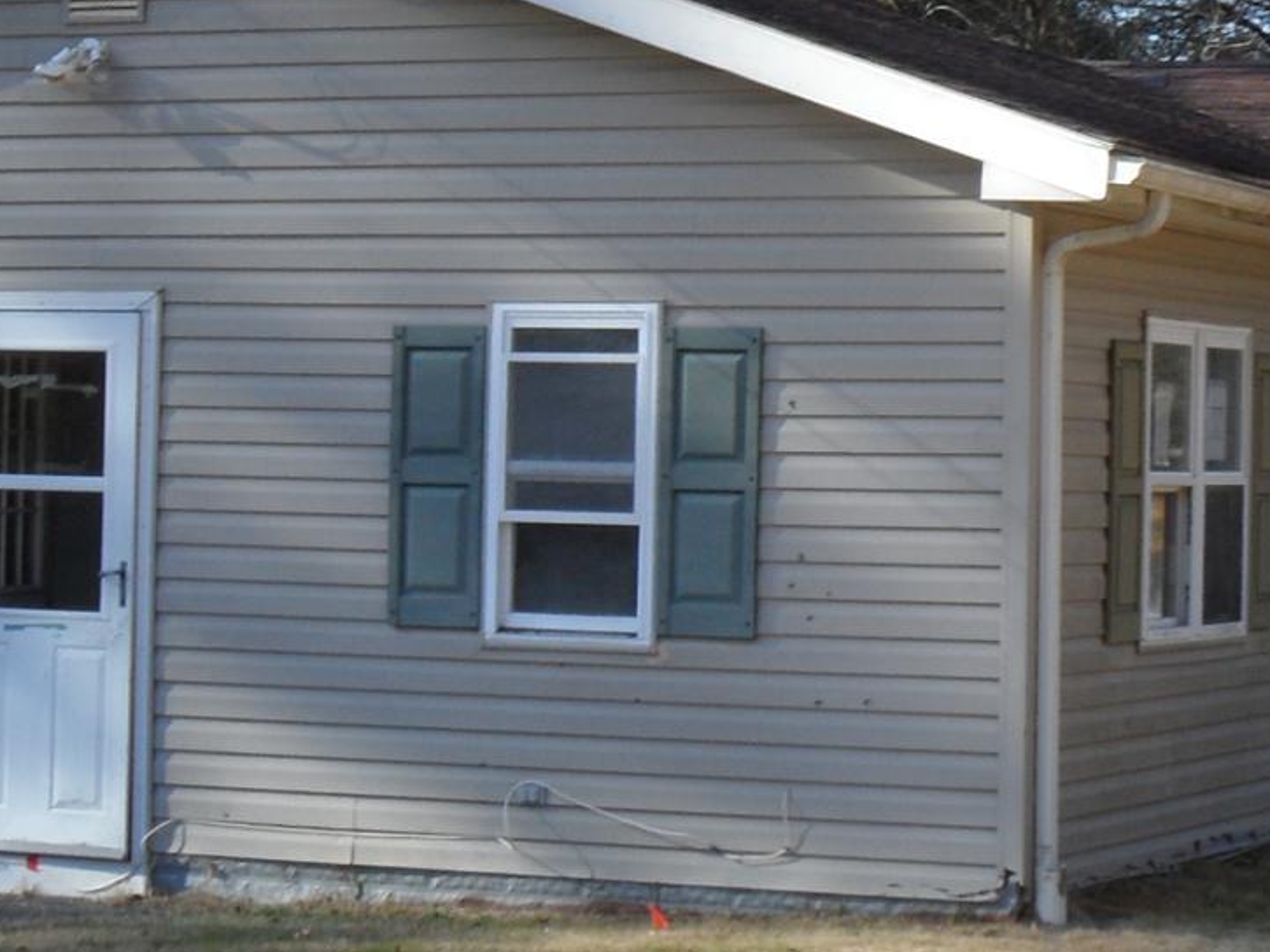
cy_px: 374
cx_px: 758
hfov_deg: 17.4
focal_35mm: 113
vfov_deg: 13.1
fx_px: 4146
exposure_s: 1/180
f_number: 5.2
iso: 80
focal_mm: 6.5
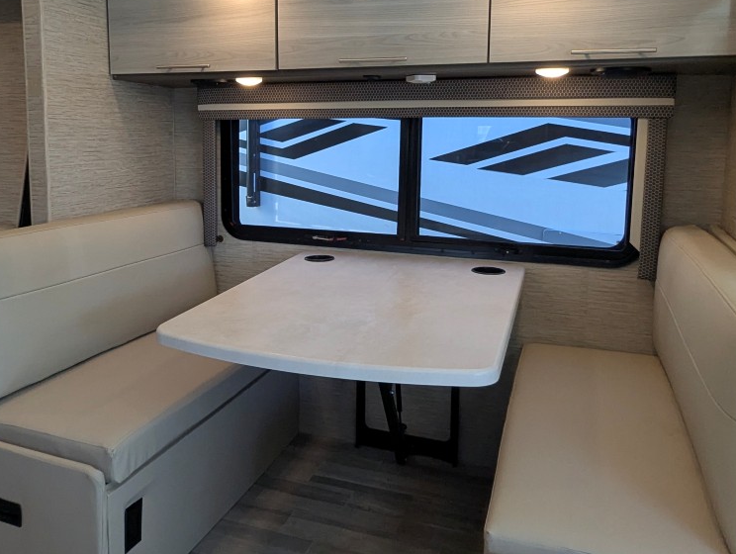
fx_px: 639
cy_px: 204
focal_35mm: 30
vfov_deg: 46.4
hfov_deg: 59.6
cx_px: 313
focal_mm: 2.35
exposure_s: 1/310
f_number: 2.2
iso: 248
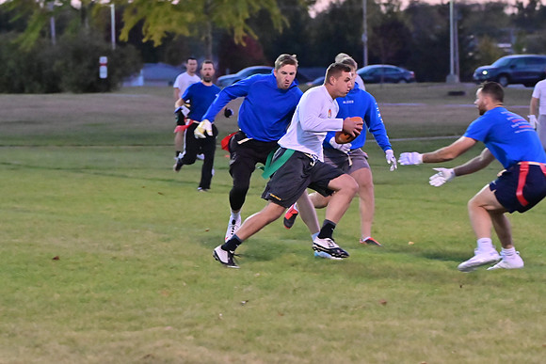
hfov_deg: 11.9
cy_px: 182
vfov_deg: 8.0
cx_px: 273
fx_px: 2609
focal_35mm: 172
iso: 6400
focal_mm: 115
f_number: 4
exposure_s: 1/500
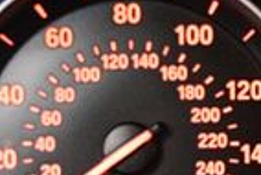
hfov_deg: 12.1
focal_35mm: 162
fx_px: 1176
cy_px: 190
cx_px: 382
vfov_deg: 8.4
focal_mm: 24
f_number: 4
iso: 8000
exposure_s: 1/60
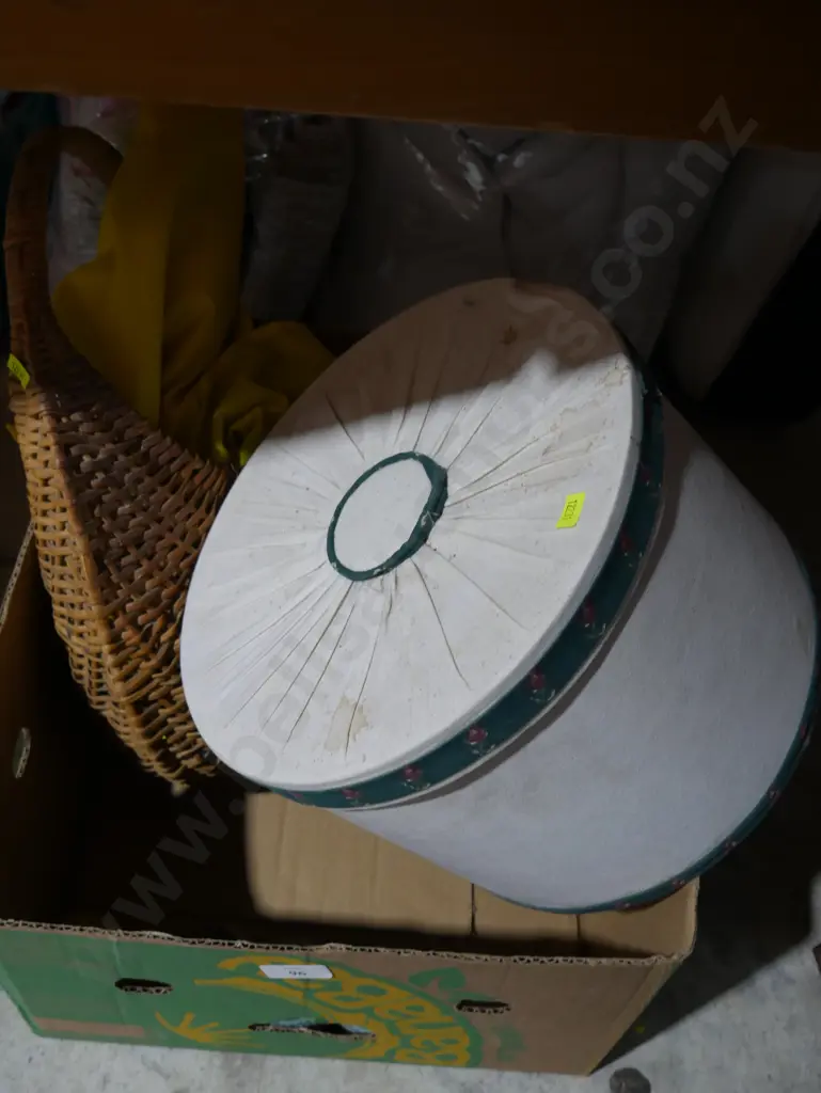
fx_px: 1074
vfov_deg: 53.9
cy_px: 546
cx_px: 410
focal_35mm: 34
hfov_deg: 41.8
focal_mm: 17
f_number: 4
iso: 640
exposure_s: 1/60
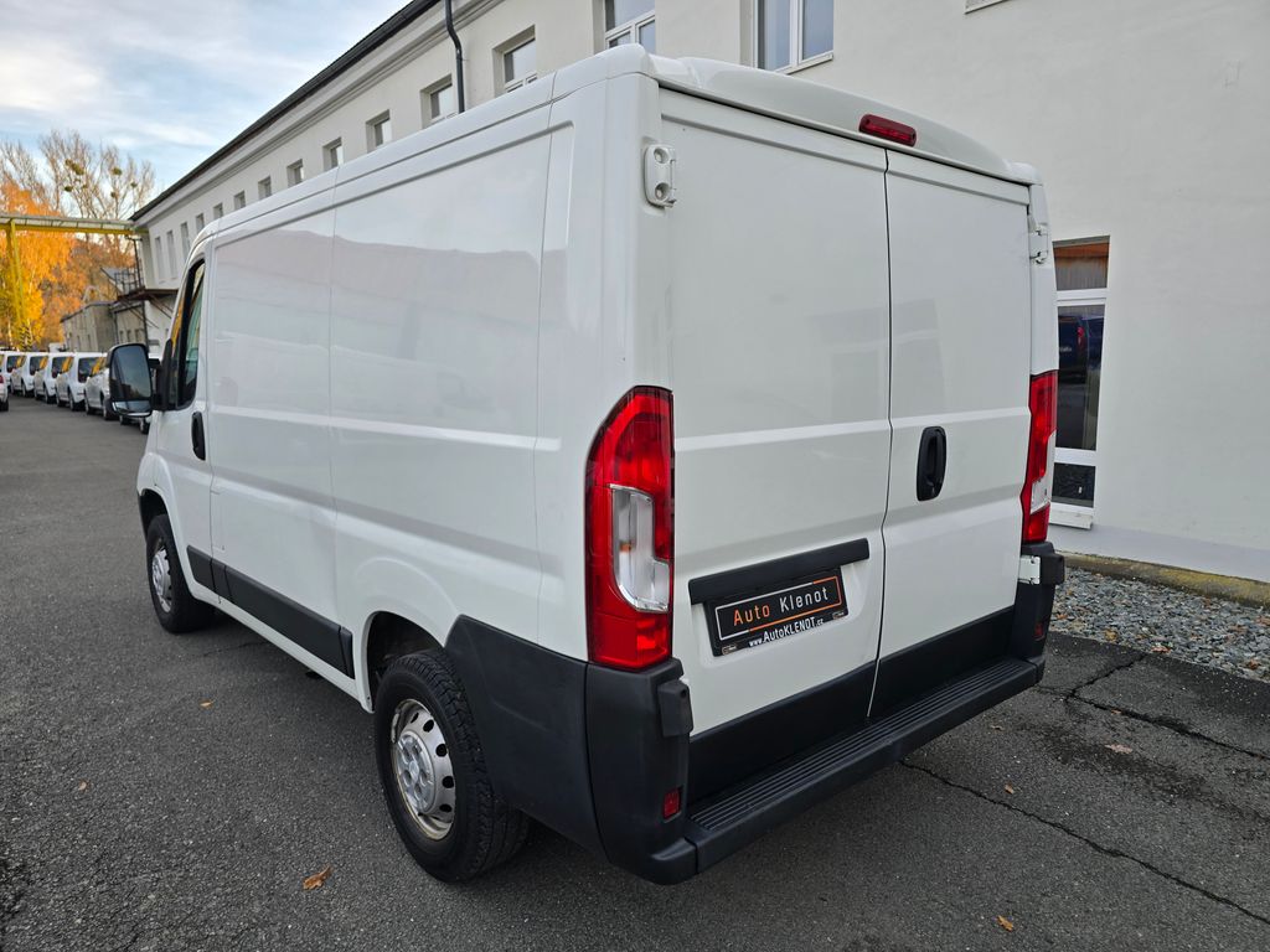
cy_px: 476
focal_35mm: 23
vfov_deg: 58.9
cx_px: 635
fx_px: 844
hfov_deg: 73.9
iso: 32
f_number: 1.7
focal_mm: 6.3
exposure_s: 1/180
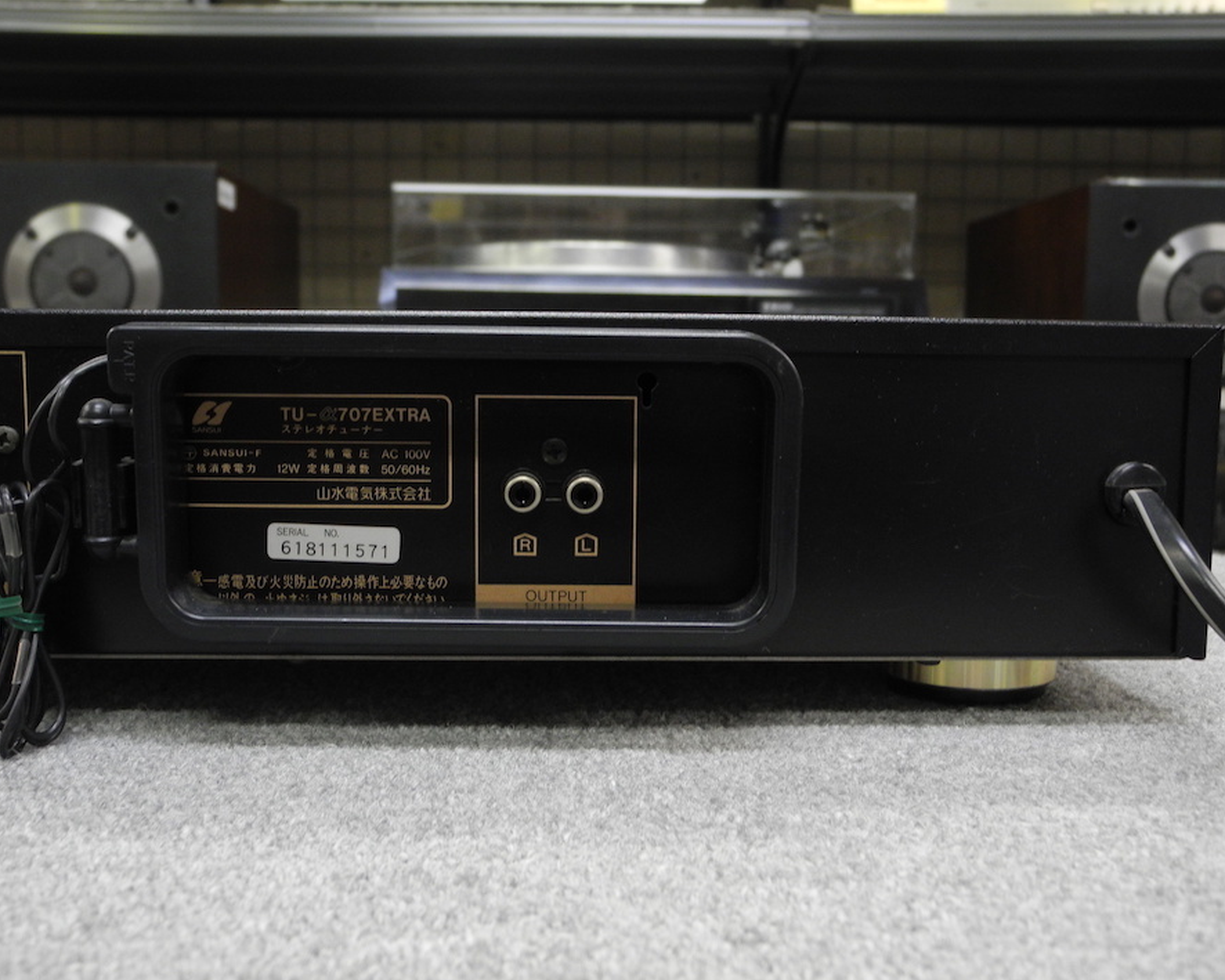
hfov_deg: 49.1
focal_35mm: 37
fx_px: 1342
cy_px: 496
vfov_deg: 40.1
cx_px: 612
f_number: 3.2
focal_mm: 7.4
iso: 366
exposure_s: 1/30
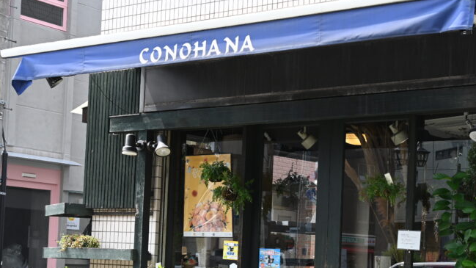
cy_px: 237
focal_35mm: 62
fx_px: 783
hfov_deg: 33.6
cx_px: 310
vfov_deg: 19.1
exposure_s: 1/250
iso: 200
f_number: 5.6
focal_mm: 32
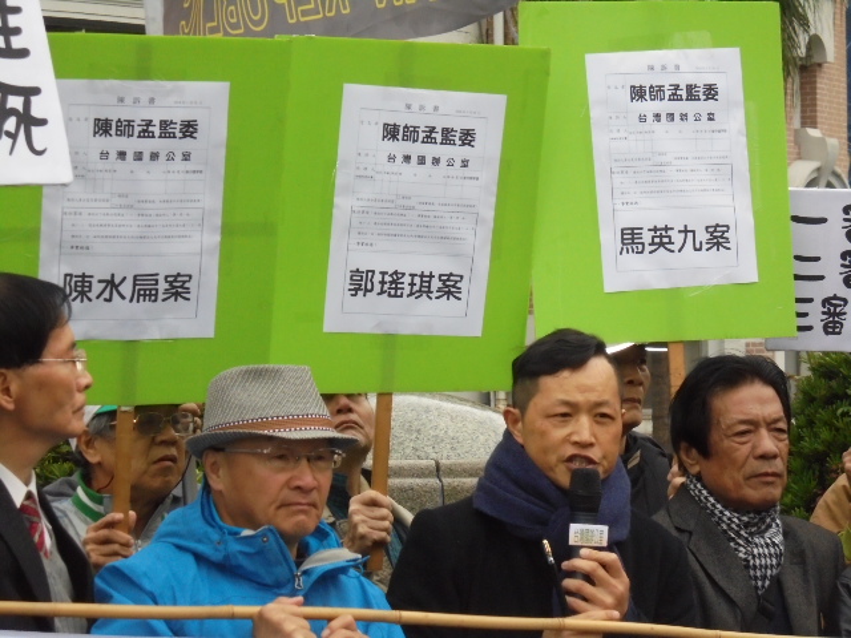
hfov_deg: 16.1
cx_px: 426
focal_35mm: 122
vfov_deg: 12.1
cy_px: 319
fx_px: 2999
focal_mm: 21.8
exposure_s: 1/160
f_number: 5.6
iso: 400
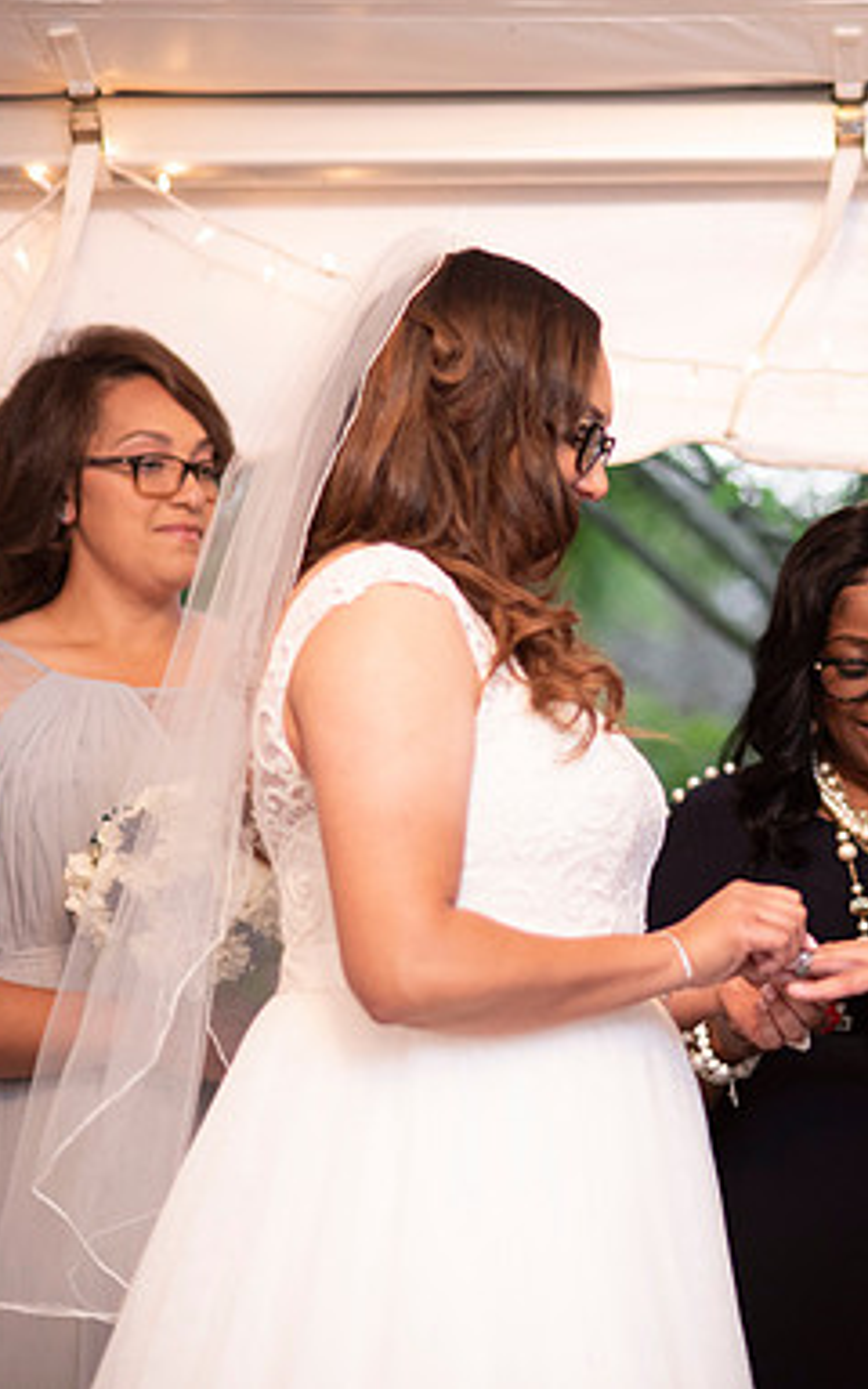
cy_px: 693
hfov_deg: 9.9
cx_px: 879
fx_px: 4958
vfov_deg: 15.9
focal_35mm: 131
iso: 500
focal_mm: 85
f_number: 2
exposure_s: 1/160
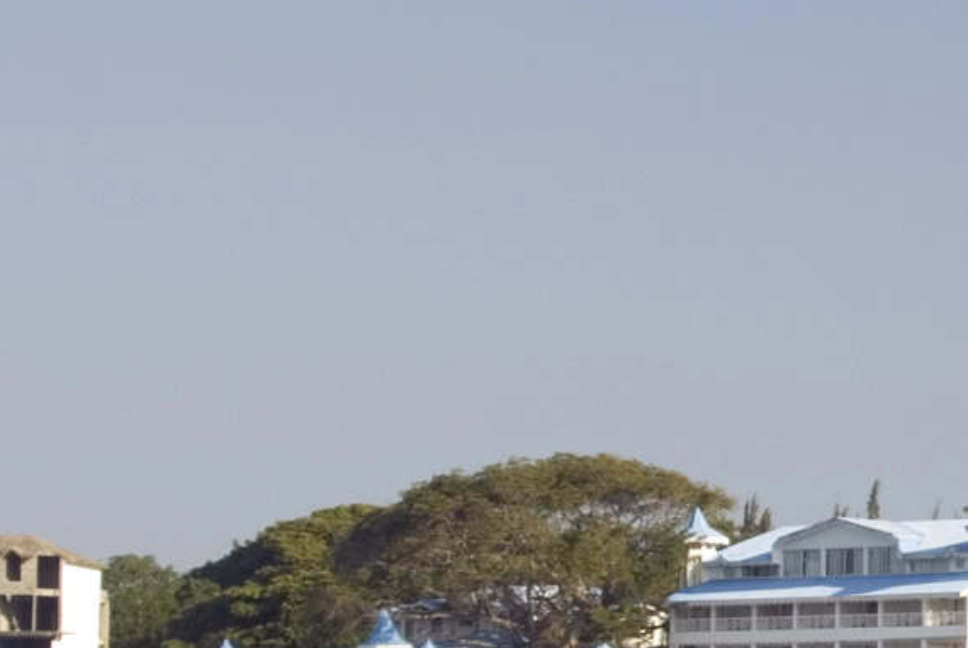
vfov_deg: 6.2
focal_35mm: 221
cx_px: 1354
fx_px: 5952
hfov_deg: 9.1
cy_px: 581
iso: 100
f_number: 11
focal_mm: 42
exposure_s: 1/25
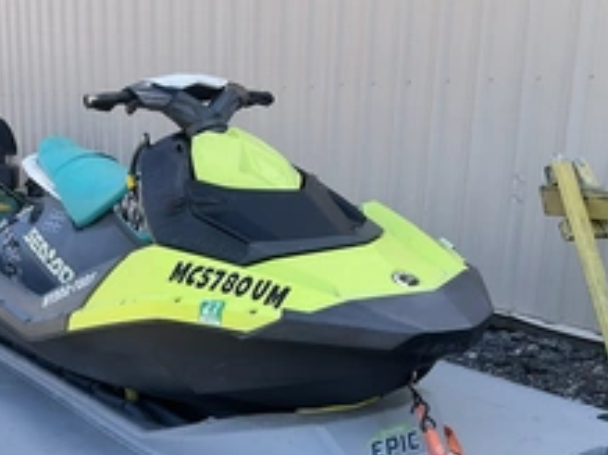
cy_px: 405
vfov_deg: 26.6
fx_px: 930
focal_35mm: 53
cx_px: 205
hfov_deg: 35.8
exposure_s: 1/500
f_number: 1.8
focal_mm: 3
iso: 25
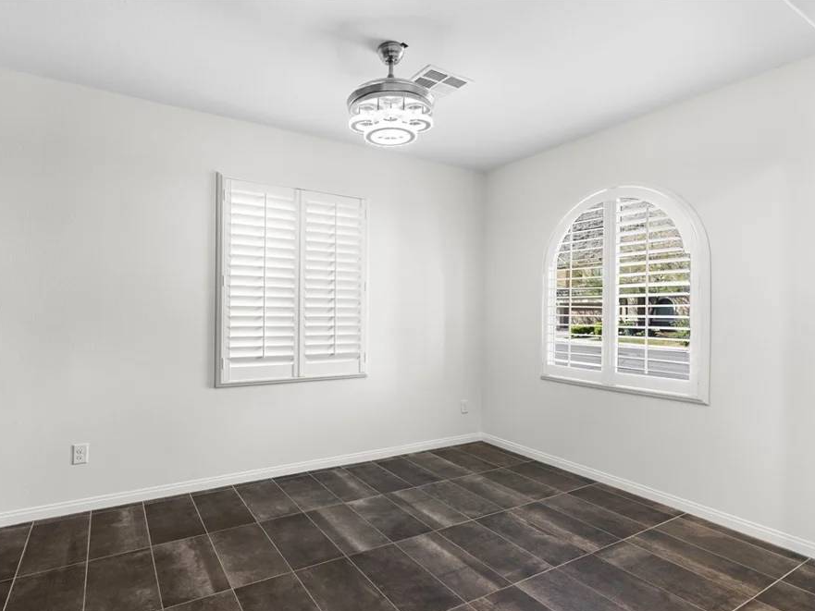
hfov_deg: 84.3
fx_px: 447
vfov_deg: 68.7
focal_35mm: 19
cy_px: 311
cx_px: 357
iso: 400
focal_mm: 17
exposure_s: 1/10
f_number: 8
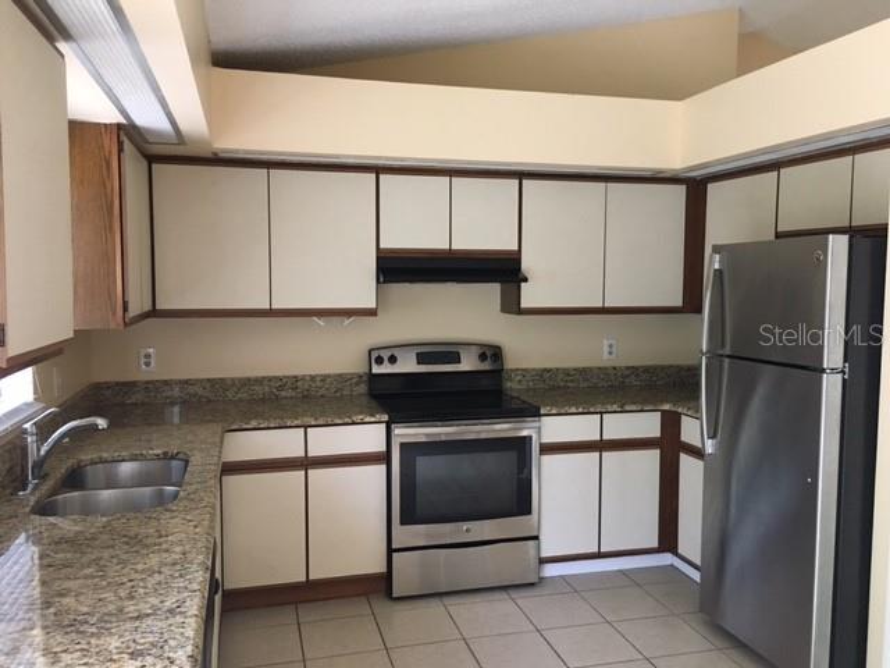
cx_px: 445
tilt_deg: -5.2
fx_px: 746
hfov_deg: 61.7
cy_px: 334
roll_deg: -0.4
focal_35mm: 29
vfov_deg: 48.2
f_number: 2.2
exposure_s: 1/30
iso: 160
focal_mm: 4.15
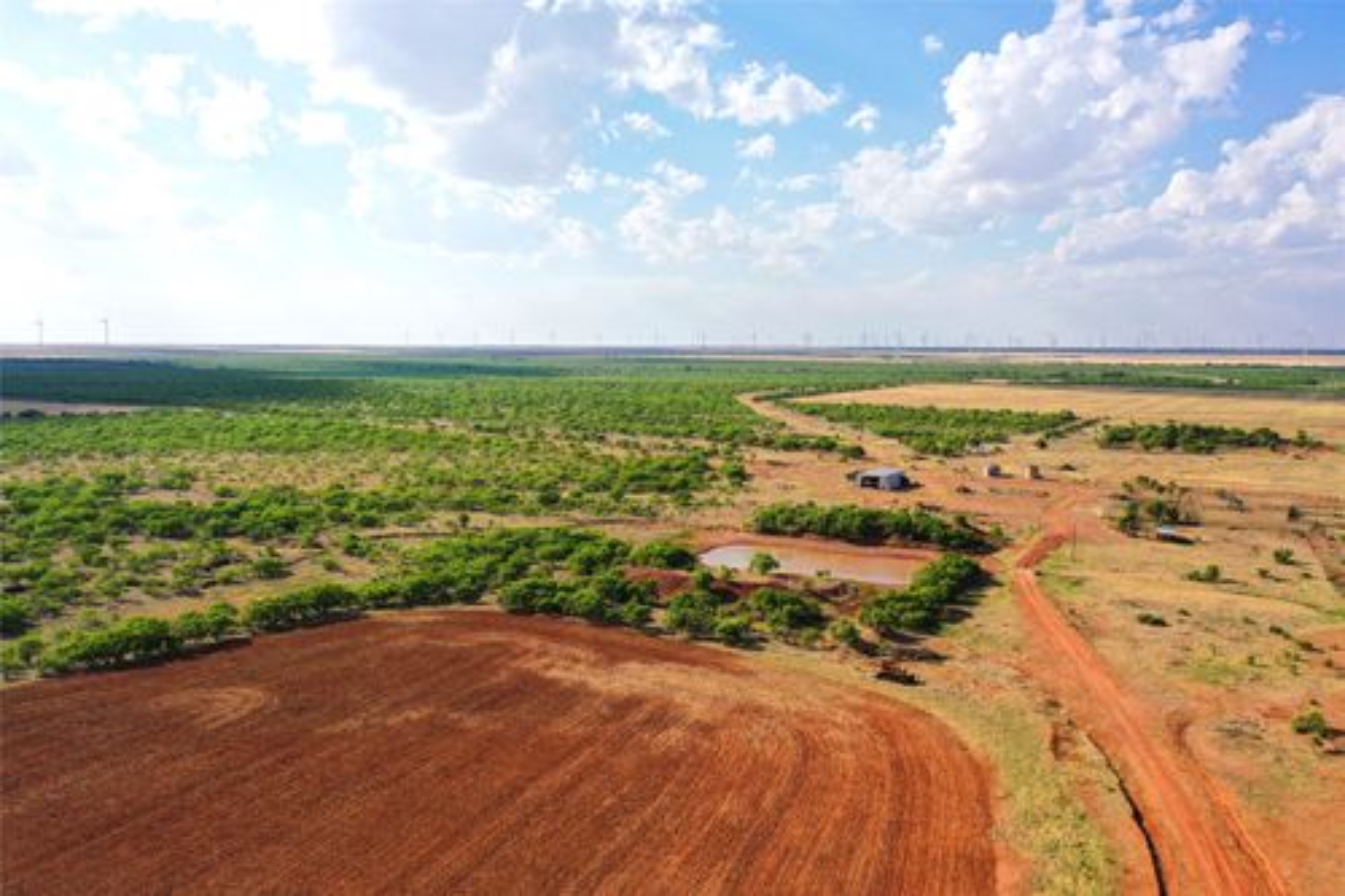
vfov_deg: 46.4
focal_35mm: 28
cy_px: 448
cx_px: 672
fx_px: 1046
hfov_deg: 65.5
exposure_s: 1/60
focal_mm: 10.26
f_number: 2.8
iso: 100
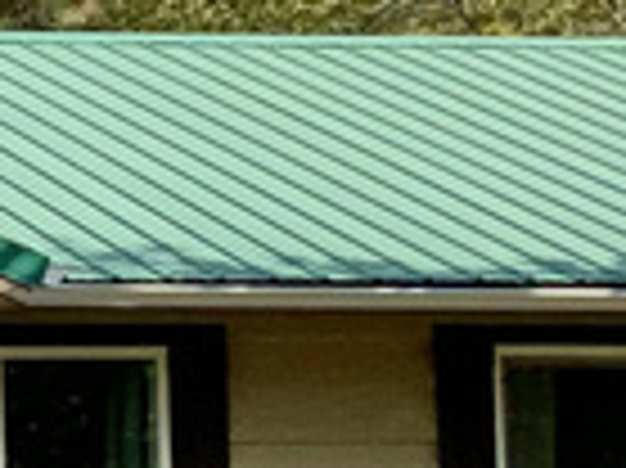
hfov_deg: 8.6
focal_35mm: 214
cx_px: -775
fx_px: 3867
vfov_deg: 6.9
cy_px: 450
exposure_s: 1/1848
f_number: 1.8
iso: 16
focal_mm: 3
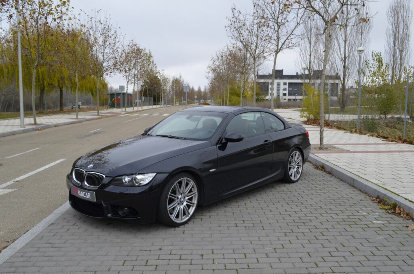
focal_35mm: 30
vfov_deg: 43.4
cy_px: 137
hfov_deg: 62.0
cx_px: 207
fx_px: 344
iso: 200
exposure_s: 1/250
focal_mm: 20
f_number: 8
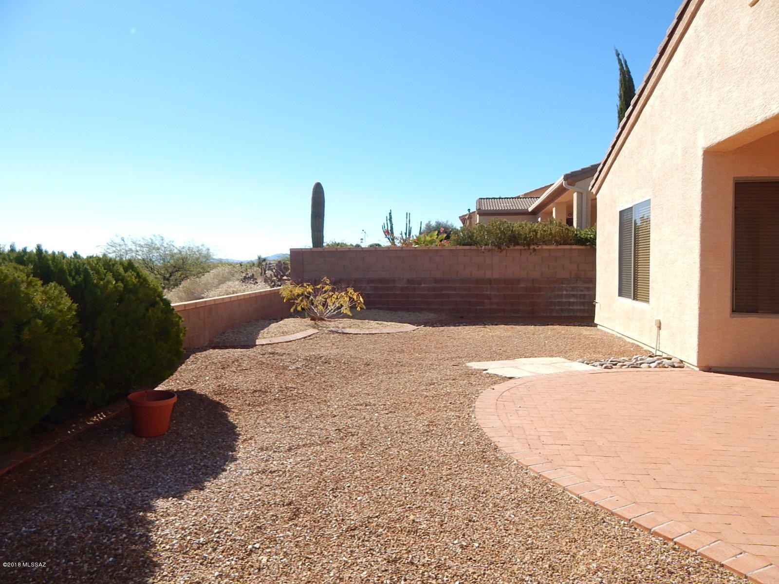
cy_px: 292
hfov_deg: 76.4
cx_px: 390
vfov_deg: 61.1
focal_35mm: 22
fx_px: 495
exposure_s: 1/1250
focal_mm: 4
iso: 125
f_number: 3
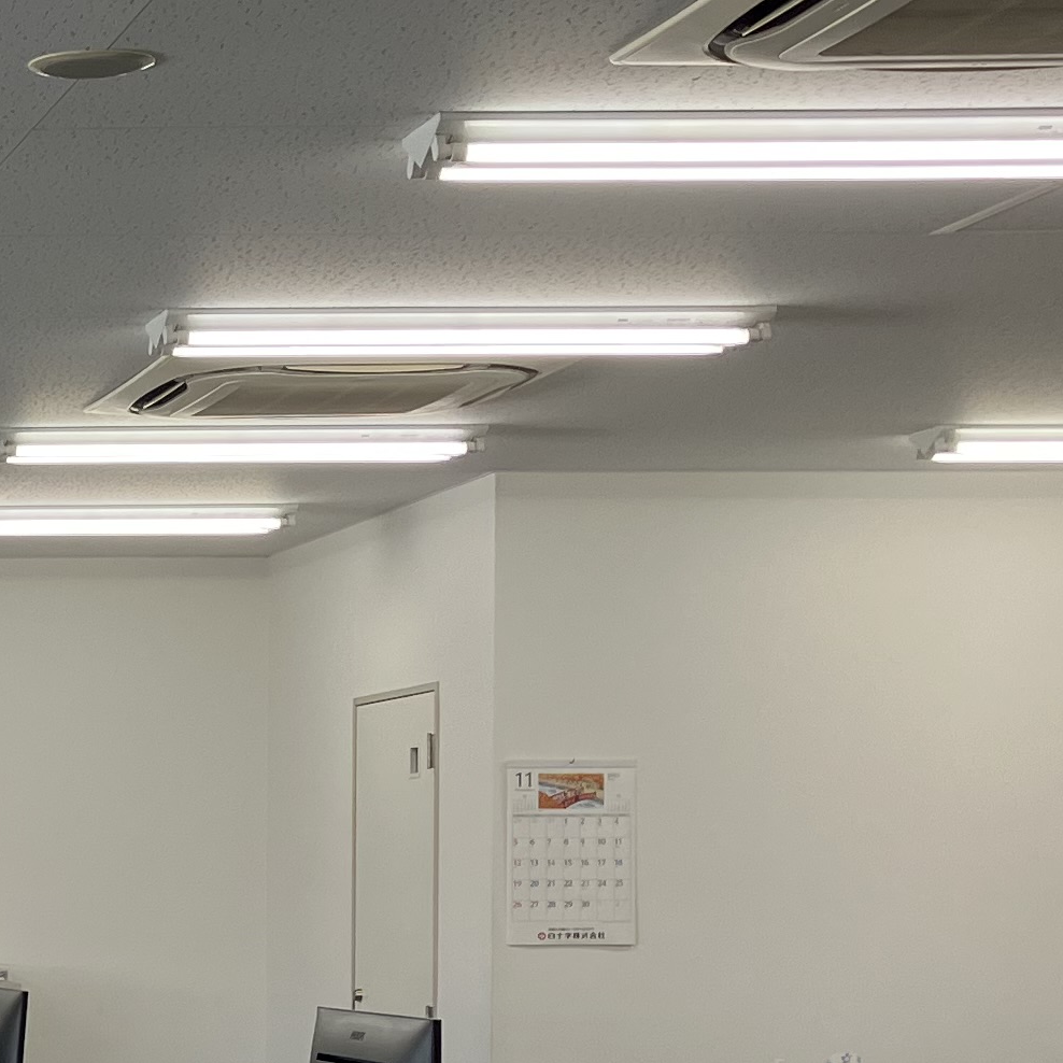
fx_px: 3509
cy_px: 989
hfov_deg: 15.4
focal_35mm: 101
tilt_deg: -0.8
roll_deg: -0.2
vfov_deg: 16.9
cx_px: -692
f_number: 1.8
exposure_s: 1/120
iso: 25
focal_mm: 3.99
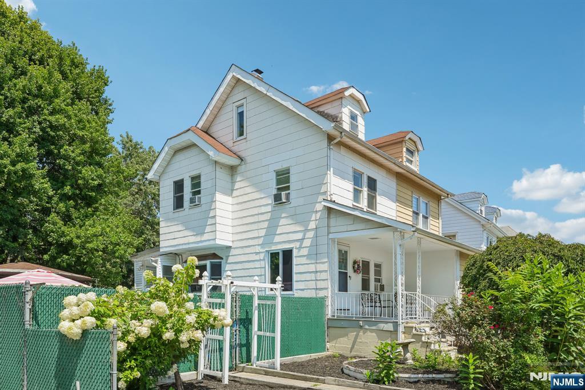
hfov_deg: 71.5
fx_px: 406
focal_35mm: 25
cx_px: 292
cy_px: 195
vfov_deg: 51.3
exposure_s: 1/250
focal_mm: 25
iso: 100
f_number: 9
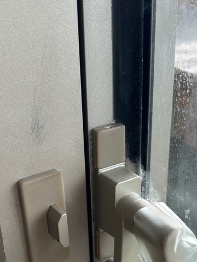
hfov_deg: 22.9
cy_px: 265
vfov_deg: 28.3
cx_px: 104
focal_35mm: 64
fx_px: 486
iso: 64
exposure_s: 1/235
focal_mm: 6.86
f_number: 1.78
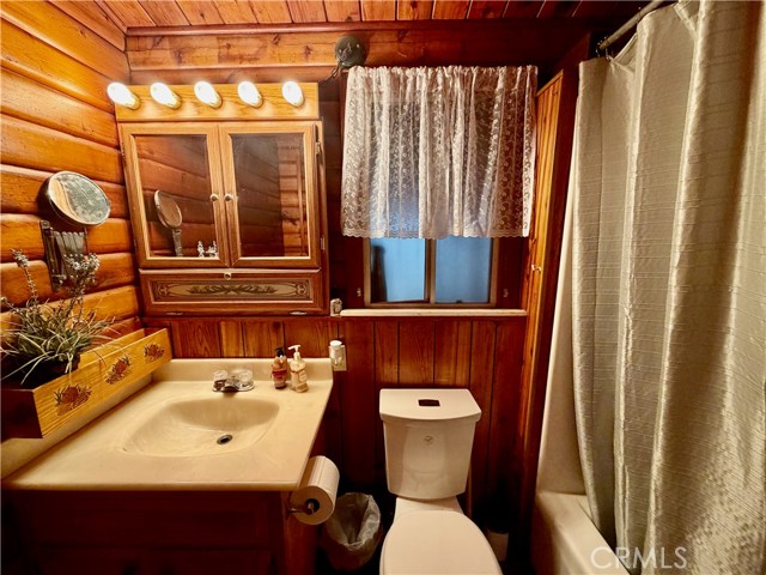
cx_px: 383
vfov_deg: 85.7
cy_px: 288
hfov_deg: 102.1
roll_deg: -0.5
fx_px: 310
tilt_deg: -10.3
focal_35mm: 14
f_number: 2.2
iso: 250
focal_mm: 2.22
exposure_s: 1/60
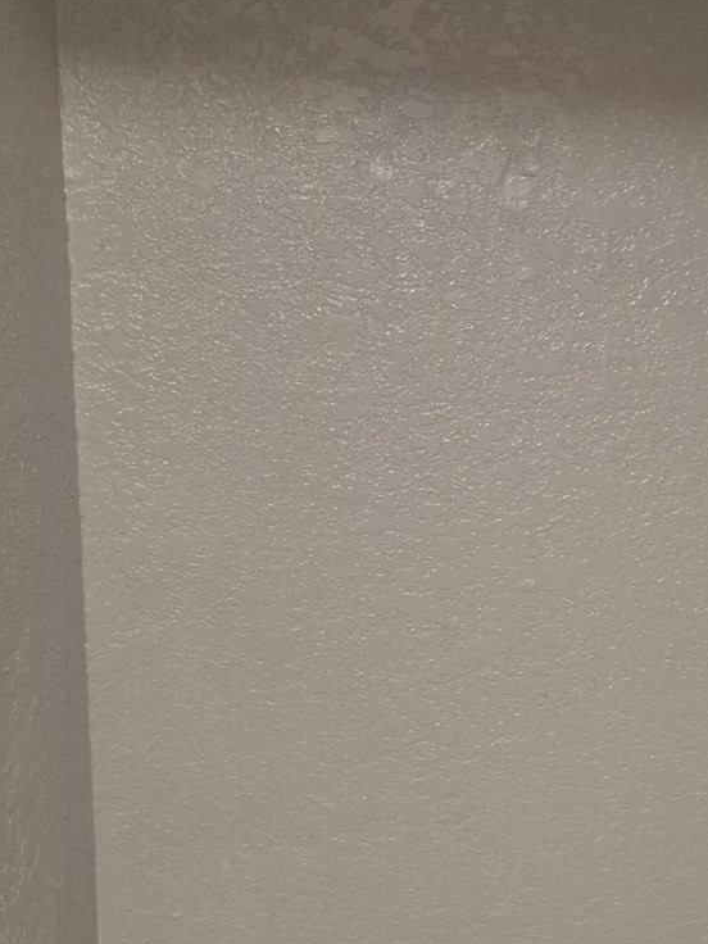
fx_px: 1636
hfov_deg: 23.5
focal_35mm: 60
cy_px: 670
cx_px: 696
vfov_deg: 31.8
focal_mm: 5.4
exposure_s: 1/60
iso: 1250
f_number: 1.8
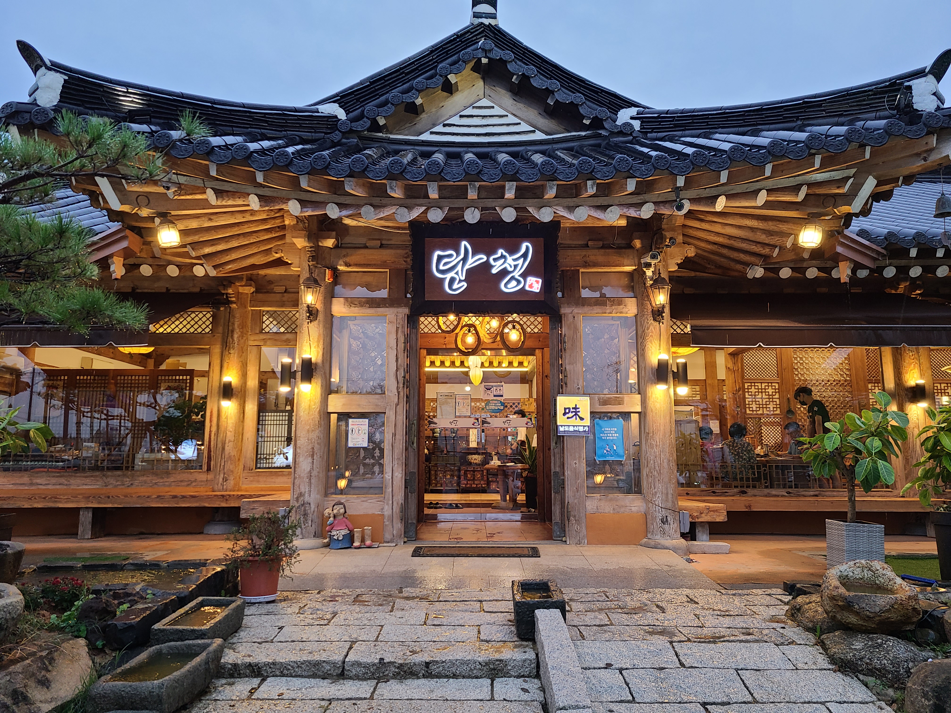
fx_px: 714
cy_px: 356
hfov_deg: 67.3
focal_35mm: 26
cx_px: 476
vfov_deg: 53.1
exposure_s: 1/59
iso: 125
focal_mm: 5.4
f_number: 1.8
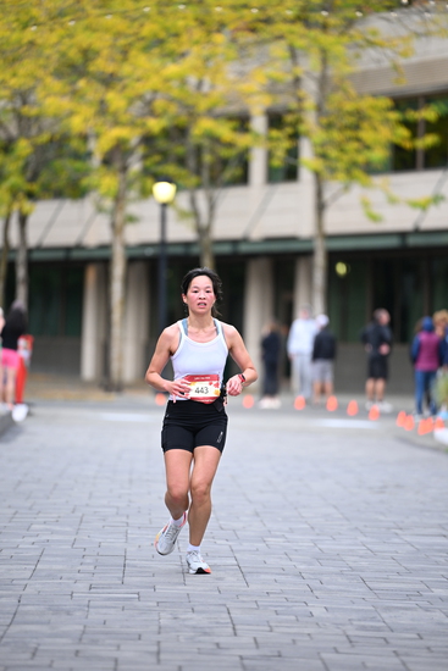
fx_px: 3731
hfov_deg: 6.9
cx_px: 224
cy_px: 336
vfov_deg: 10.3
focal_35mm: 200
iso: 1000
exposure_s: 1/1600
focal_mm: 200
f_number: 2.8
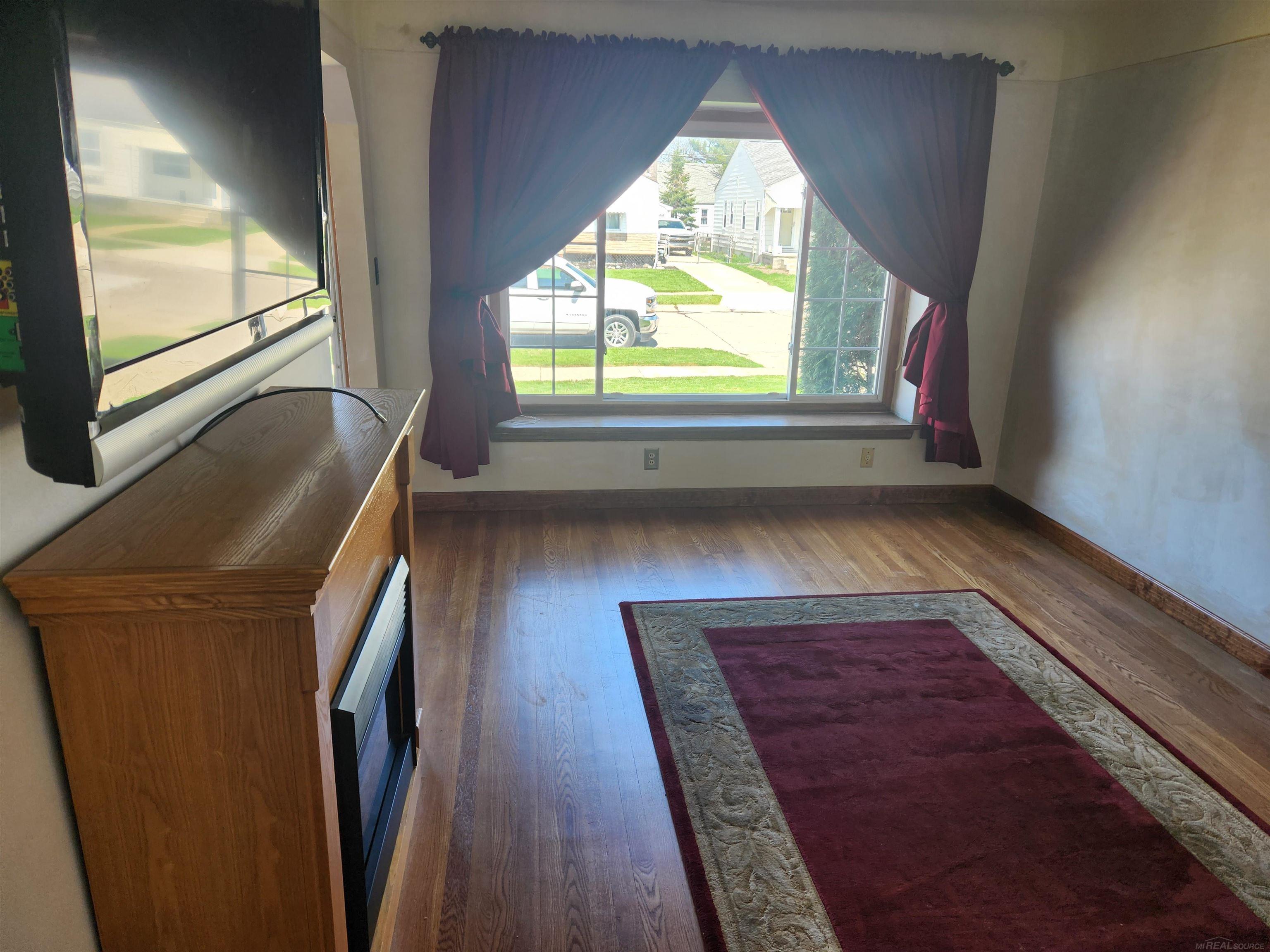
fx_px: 844
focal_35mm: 23
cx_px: 635
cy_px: 476
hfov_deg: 73.9
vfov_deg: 58.9
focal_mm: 5.4
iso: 64
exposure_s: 1/180
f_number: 1.8
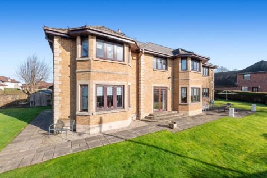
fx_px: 104
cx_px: 134
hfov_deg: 104.3
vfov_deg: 81.2
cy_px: 89
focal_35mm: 14
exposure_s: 1/1000
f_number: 8
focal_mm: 14
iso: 640
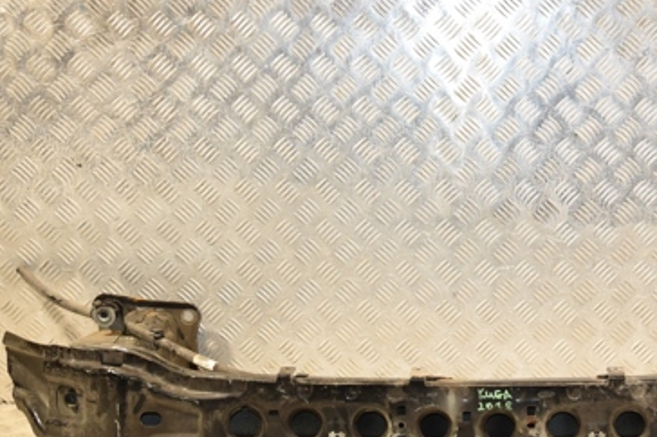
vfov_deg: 20.6
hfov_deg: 30.2
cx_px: 473
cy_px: 181
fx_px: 1201
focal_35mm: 66
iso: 800
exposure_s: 1/200
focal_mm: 25
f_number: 5
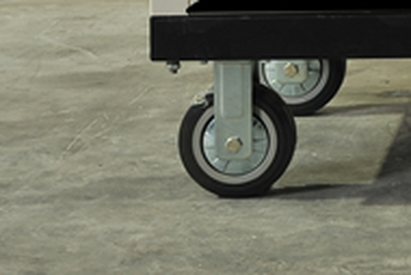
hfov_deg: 7.7
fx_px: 2971
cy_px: -224
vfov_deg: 5.2
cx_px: 655
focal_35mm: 260
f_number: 14
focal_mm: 66
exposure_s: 1/125
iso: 160
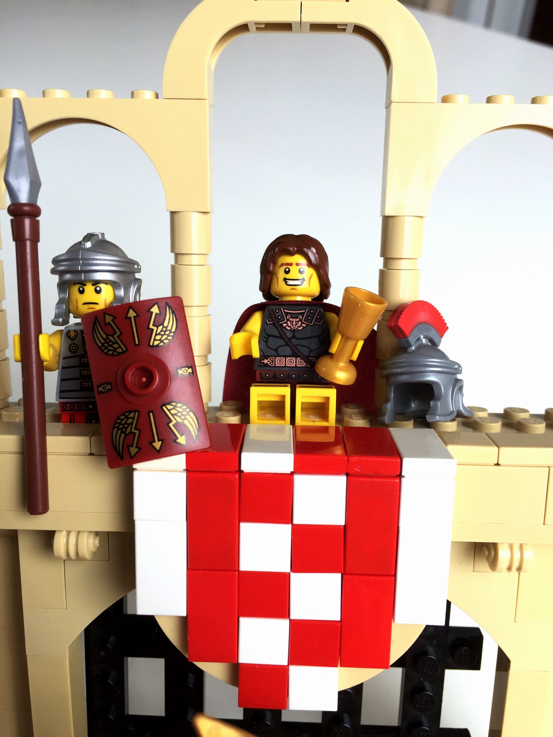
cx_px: 276
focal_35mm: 29
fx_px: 618
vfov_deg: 61.7
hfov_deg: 48.2
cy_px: 368
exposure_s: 1/327
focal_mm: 4.15
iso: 32
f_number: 2.2
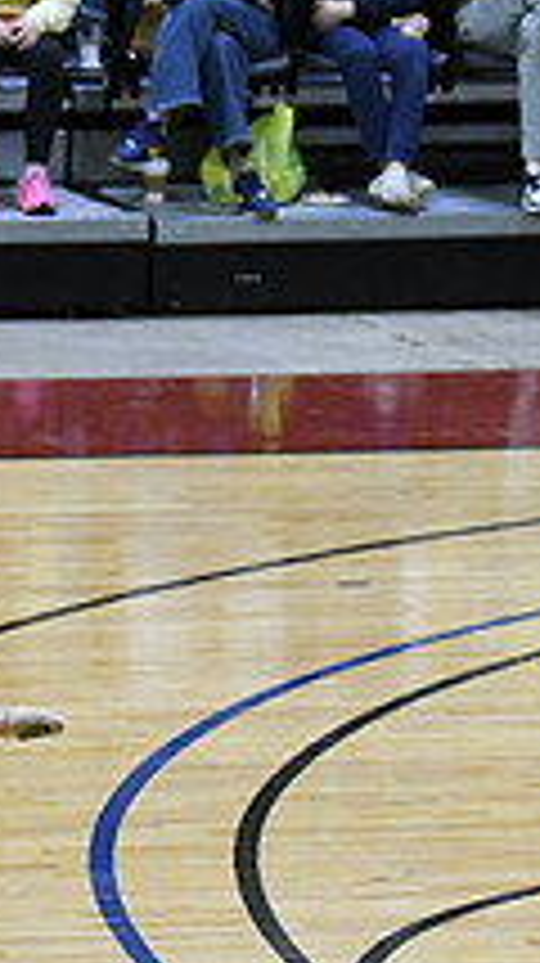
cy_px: 772
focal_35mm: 367
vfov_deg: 5.9
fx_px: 9364
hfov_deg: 3.3
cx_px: -747
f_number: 4
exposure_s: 1/400
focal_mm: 86
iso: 5000
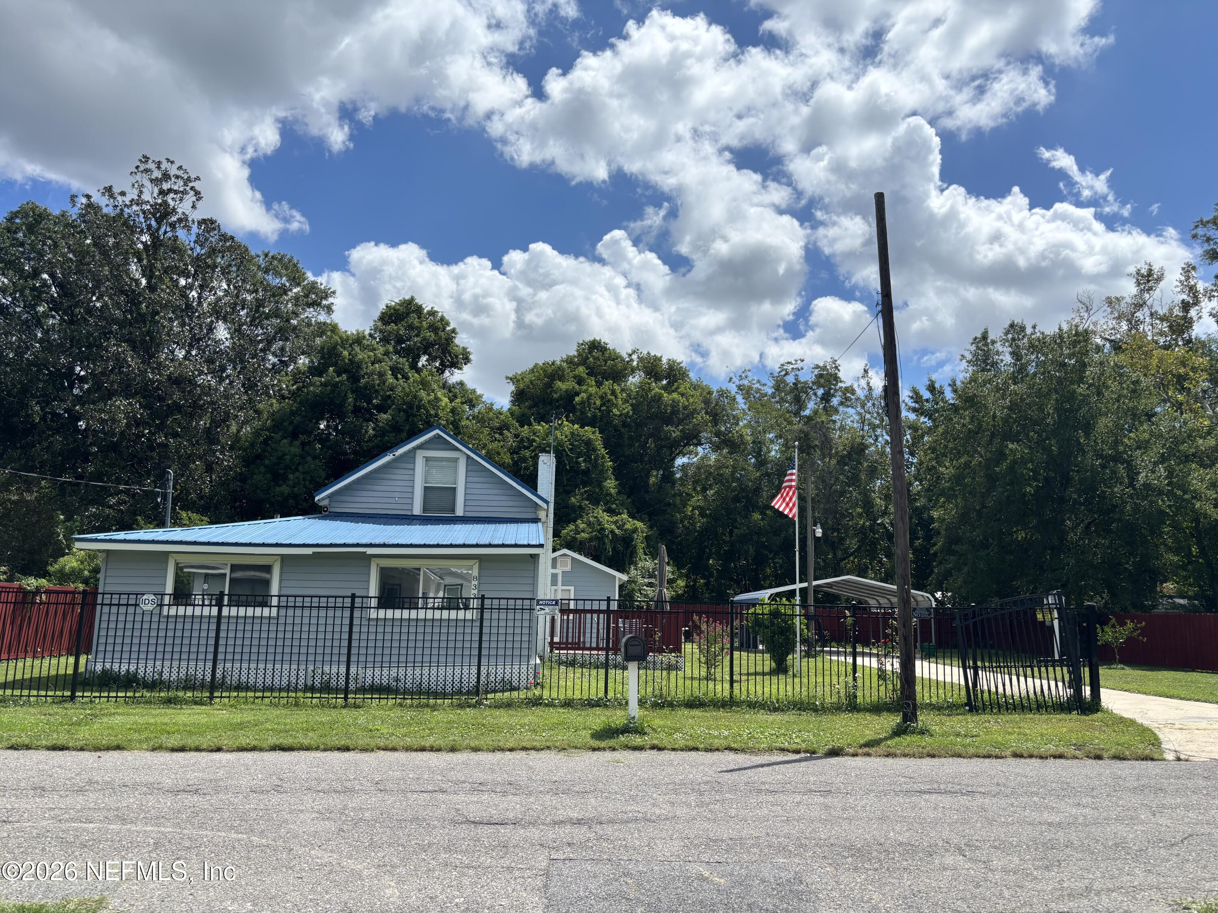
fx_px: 915
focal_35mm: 26
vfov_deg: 53.1
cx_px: 609
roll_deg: -1.3
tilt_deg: +9.9
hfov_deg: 67.3
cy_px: 456
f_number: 1.6
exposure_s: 1/5618
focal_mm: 5.96
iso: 50
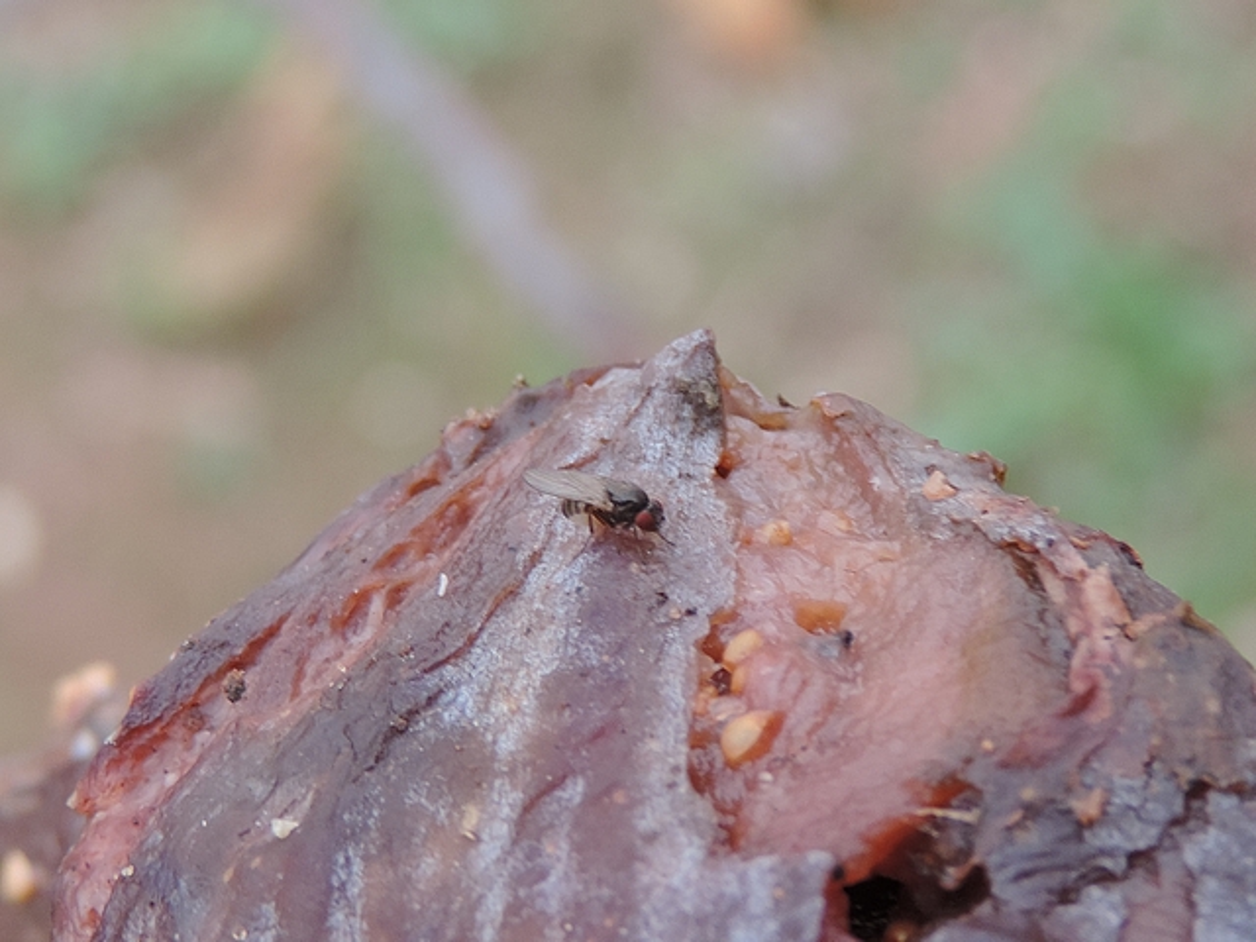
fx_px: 1814
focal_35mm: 50
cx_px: 628
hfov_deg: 38.2
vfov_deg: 29.1
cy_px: 471
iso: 80
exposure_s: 1/60
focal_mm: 8.9
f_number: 3.6
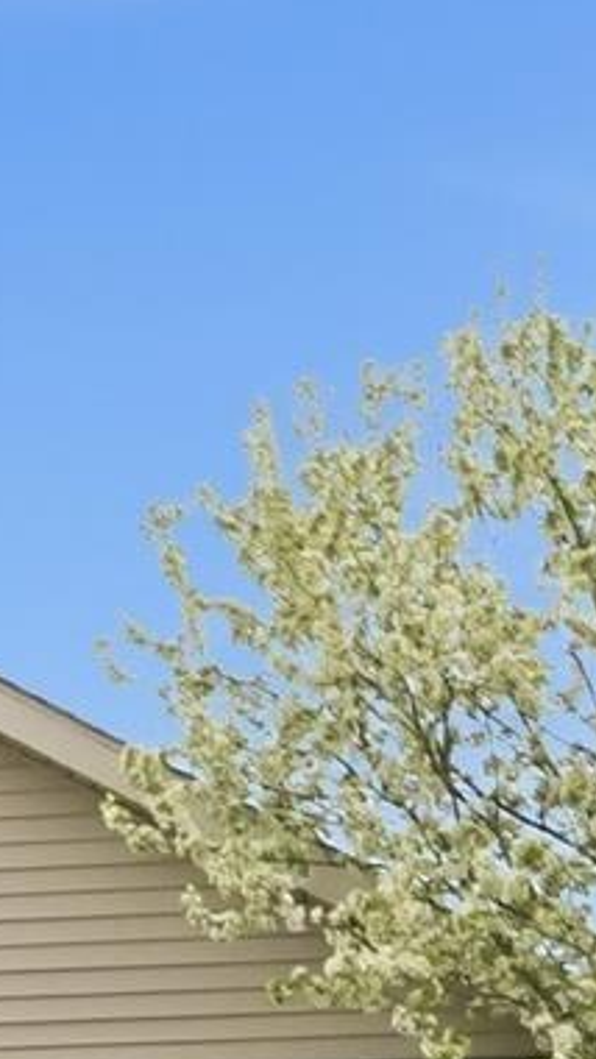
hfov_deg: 6.1
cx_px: -1128
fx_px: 5221
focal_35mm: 186
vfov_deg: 11.3
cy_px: 1414
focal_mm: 18
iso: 800
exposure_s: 1/4000
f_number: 4.5
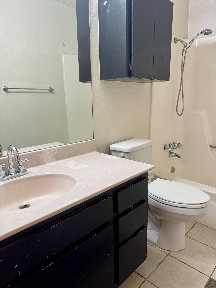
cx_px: 108
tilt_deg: -13.6
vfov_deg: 71.6
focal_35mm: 24
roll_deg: +1.5
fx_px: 200
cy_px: 144
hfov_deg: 56.8
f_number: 1.78
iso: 125
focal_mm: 6.76
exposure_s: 1/60
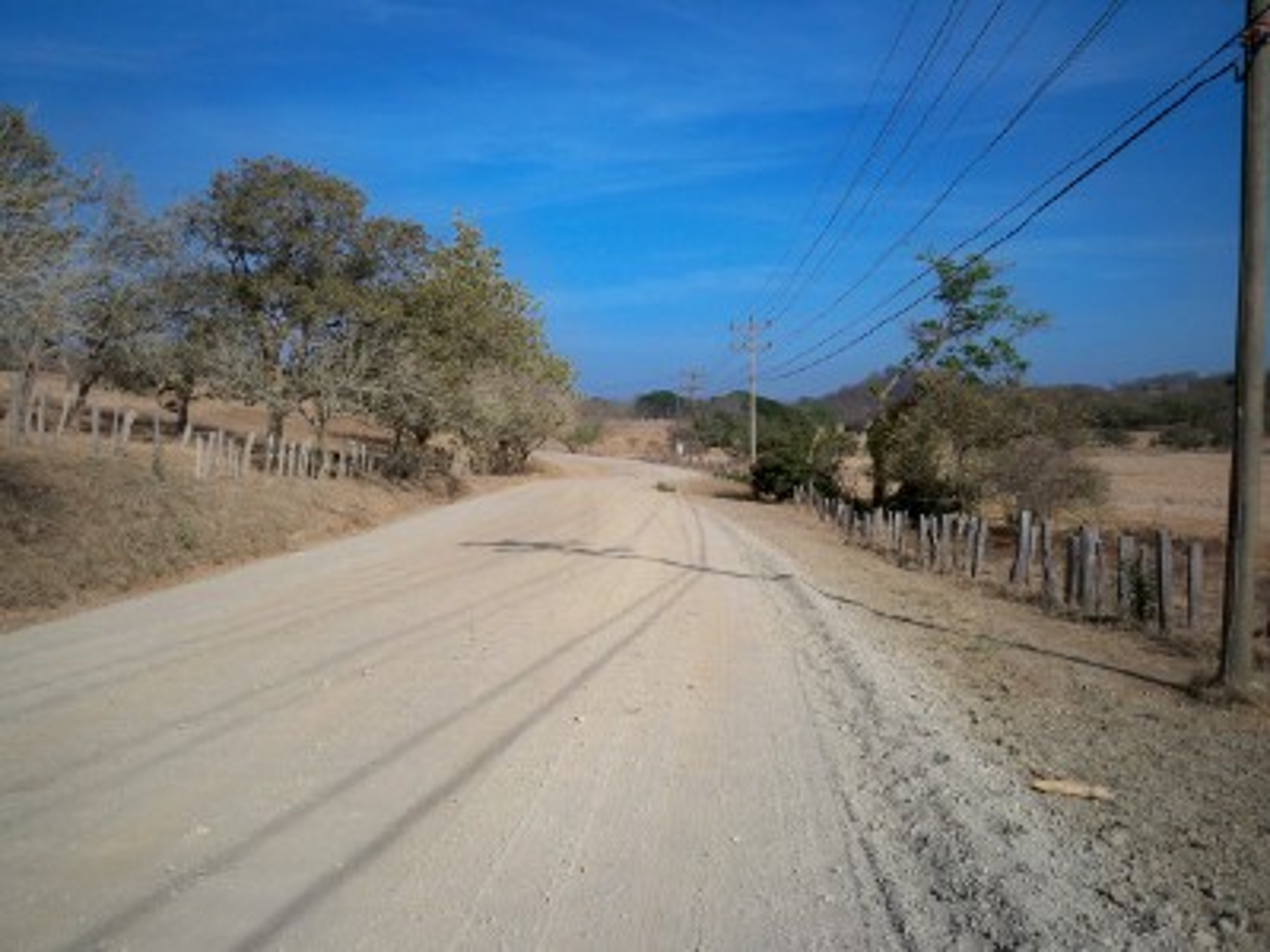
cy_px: 476
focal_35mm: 35
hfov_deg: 52.6
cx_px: 635
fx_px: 1284
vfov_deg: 40.7
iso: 64
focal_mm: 6.3
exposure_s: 1/800
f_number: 4.7
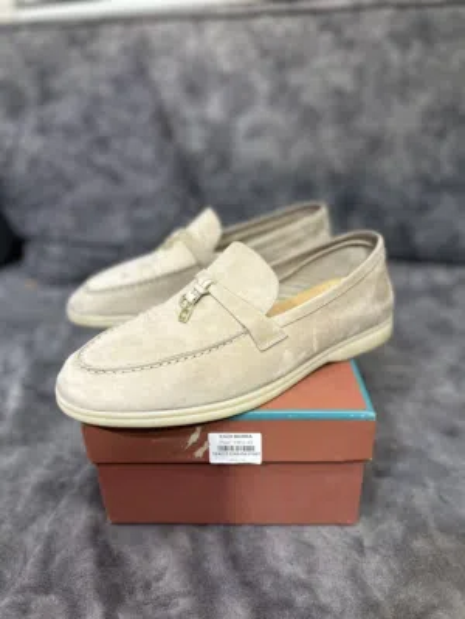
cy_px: 310
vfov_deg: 71.6
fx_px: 430
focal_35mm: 24
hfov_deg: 56.8
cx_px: 232
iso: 250
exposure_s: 1/50
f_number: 1.78
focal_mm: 6.86
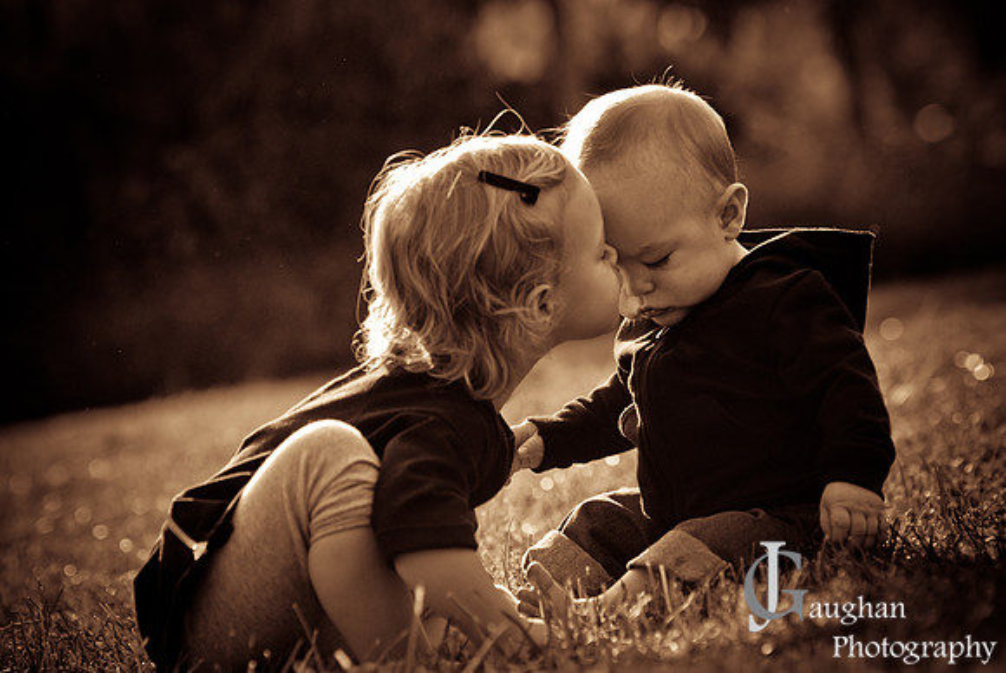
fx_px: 4615
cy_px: 336
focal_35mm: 165
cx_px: 503
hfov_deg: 12.4
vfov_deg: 8.3
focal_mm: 110
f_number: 2.8
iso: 250
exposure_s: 1/1000
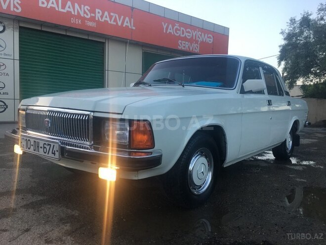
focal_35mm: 29
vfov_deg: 48.2
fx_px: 273
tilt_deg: -2.2
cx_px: 163
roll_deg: -1.3
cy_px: 122
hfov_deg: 61.7
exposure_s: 1/100
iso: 32
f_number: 2.2
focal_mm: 4.15
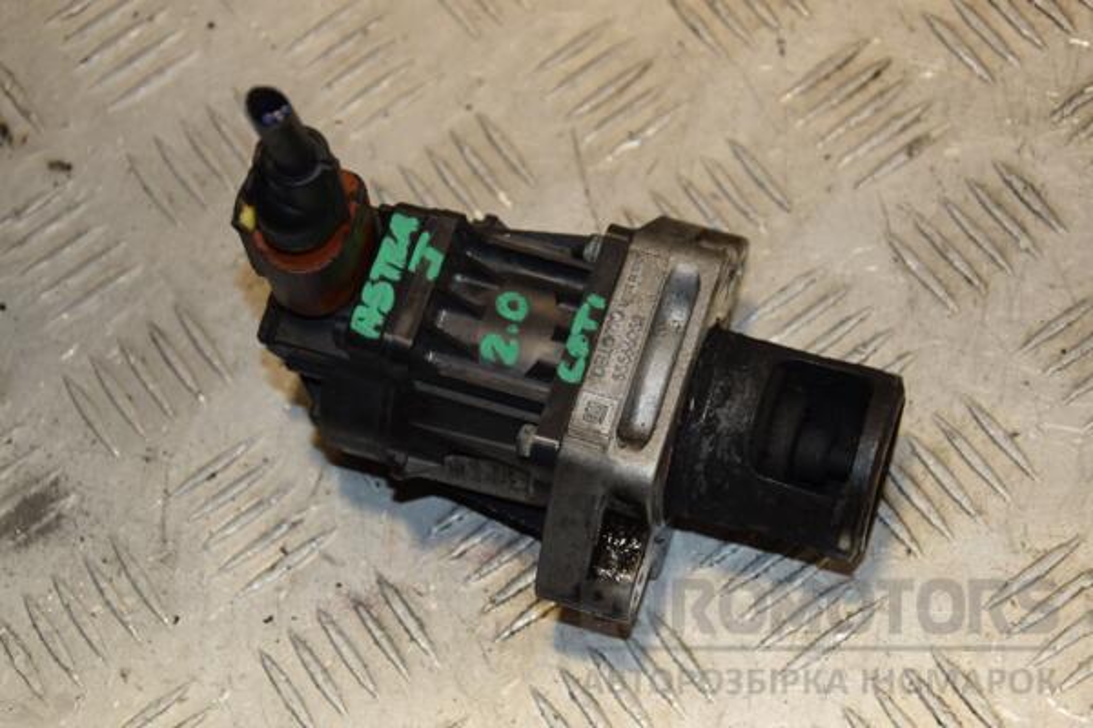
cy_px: 364
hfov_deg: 23.4
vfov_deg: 15.7
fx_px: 2641
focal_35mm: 87
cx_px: 546
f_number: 6.3
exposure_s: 1/200
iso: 800
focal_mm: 58
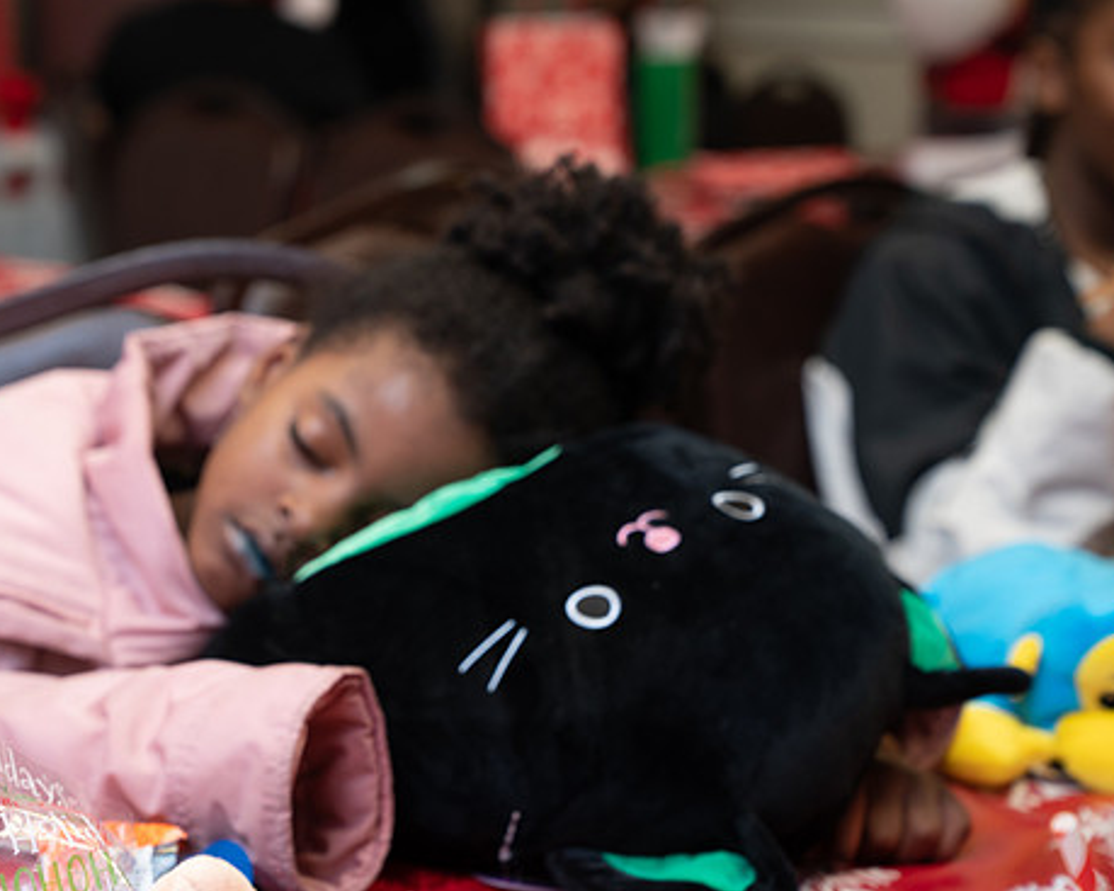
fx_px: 2736
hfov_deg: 23.0
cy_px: 448
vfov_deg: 18.5
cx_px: 437
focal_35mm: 83
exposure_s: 1/60
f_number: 5
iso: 640
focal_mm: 70
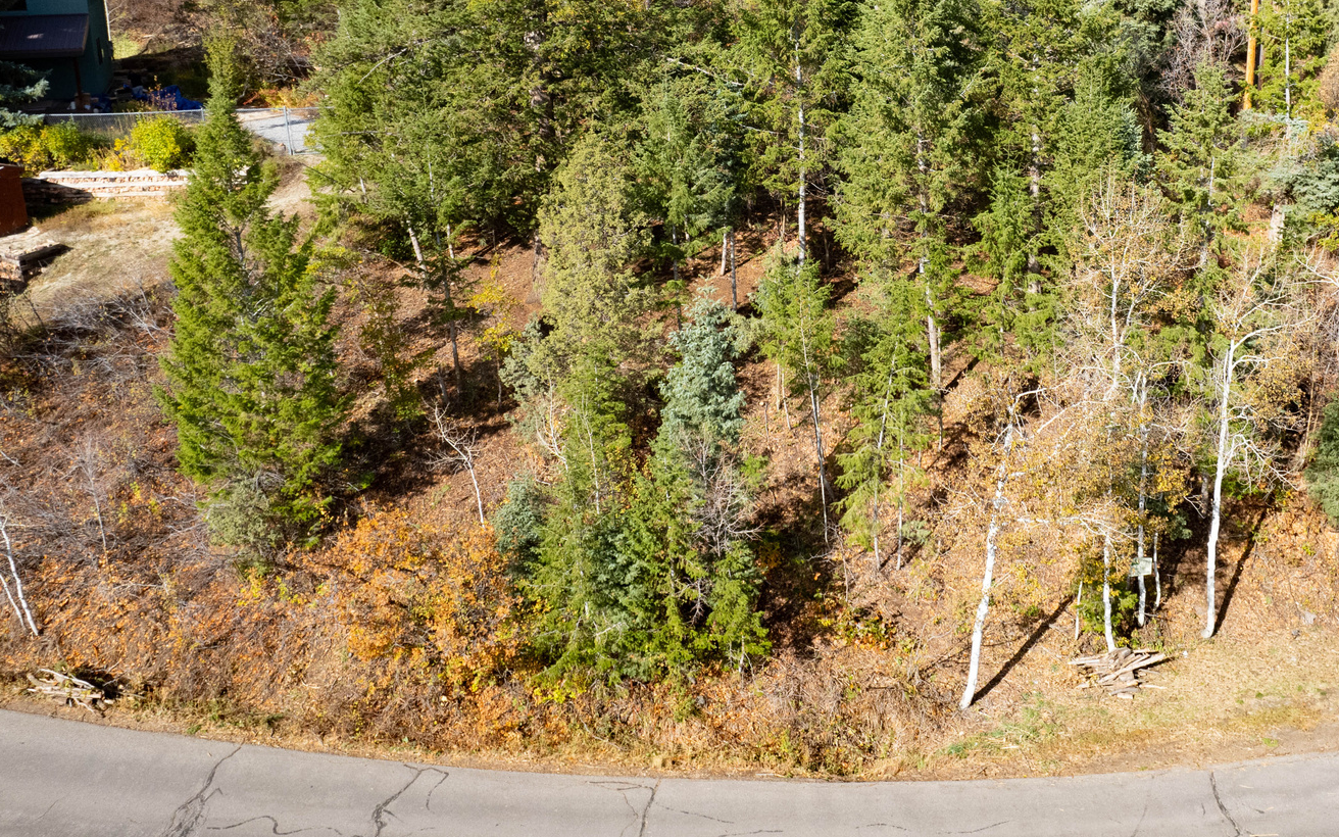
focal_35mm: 35
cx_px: 879
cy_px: 217
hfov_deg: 54.3
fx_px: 1277
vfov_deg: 35.5
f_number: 2.8
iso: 110
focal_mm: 8.38
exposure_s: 1/400
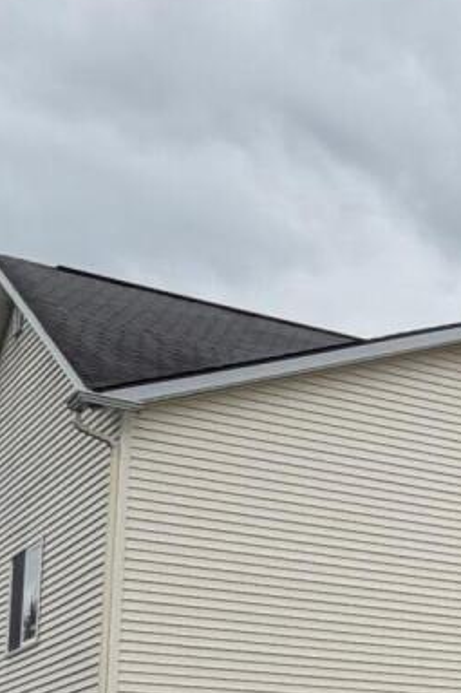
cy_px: 769
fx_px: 1461
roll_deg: +0.8
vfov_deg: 24.8
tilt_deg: +3.5
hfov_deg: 11.4
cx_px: 1350
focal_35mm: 76
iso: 25
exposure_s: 1/770
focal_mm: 2.22
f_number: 2.2
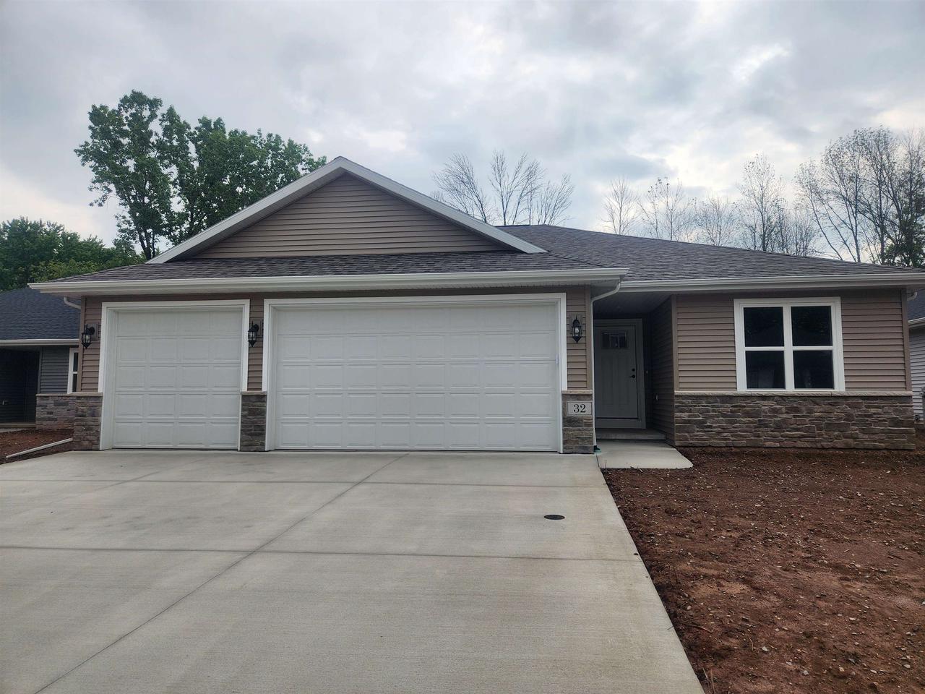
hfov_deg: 73.9
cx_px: 462
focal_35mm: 23
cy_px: 347
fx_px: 615
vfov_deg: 58.9
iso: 20
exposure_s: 1/2163
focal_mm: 5.4
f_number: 1.8
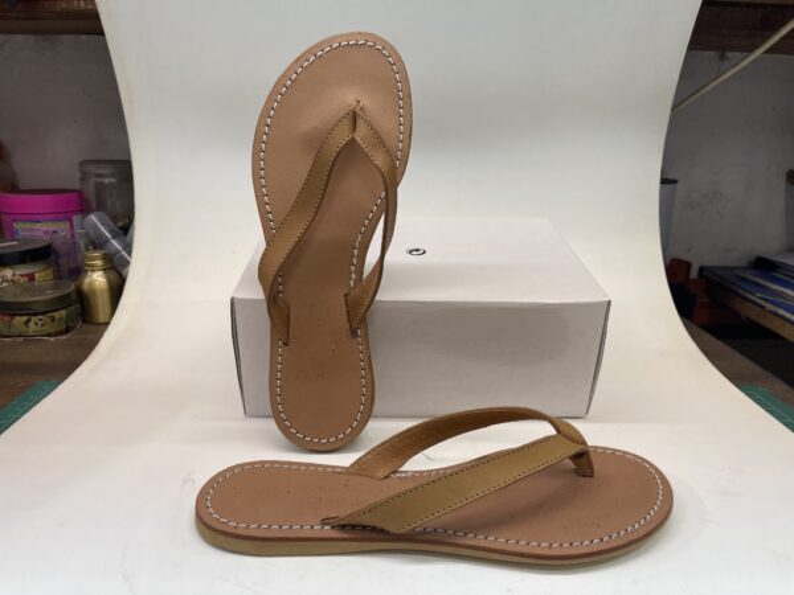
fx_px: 596
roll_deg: -1.4
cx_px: 397
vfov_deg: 53.1
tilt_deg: -16.2
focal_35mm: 26
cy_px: 298
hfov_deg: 67.3
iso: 80
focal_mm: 5.1
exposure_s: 1/100
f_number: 1.6
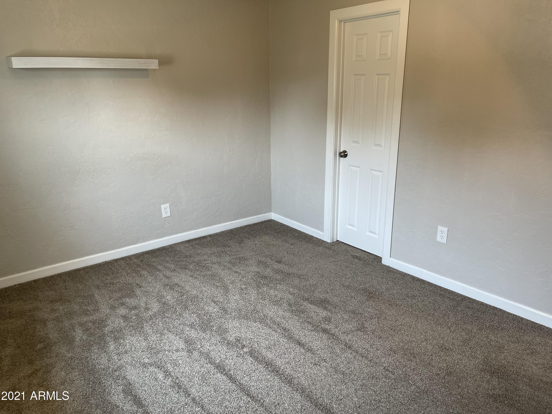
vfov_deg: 53.1
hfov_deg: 67.3
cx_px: 276
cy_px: 207
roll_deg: +1.1
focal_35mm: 26
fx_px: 415
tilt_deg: -18.1
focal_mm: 5.1
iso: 80
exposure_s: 1/60
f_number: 1.6
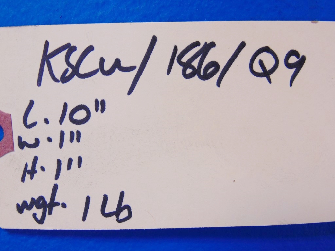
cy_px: 126
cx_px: 168
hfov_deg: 44.8
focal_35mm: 42
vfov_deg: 34.3
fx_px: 406
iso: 80
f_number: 3.3
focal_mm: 7.6
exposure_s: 1/100
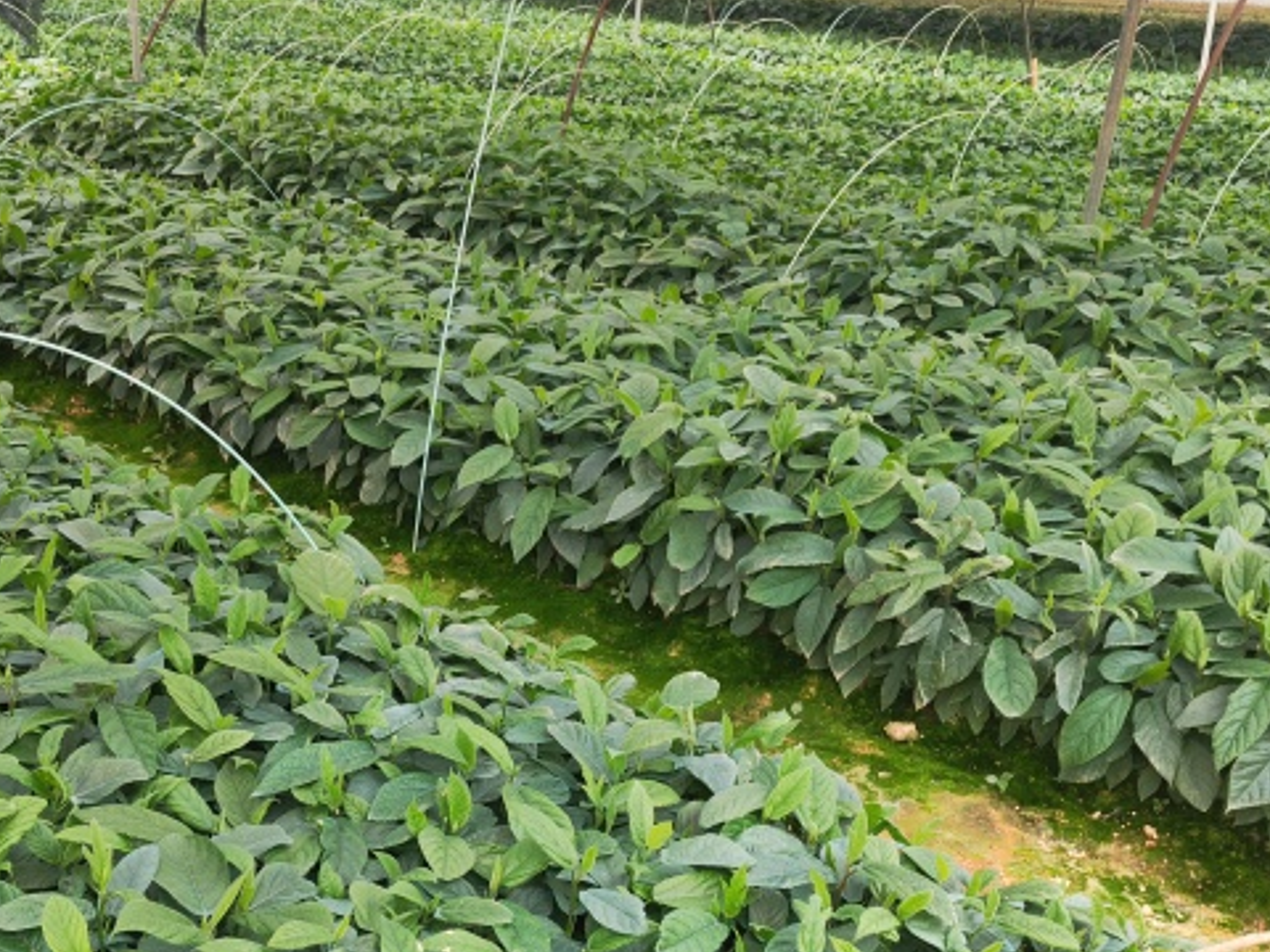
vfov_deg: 31.7
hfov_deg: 41.4
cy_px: 690
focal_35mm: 45
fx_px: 1651
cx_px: 402
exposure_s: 1/200
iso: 100
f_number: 1.9
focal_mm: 5.52
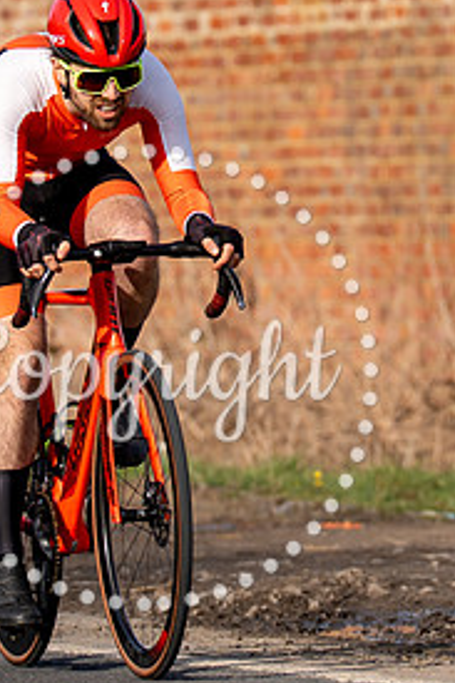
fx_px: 16285
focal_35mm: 858
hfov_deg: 1.6
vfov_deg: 2.4
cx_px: 278
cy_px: 125
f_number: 4
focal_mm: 197
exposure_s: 1/800
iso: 100
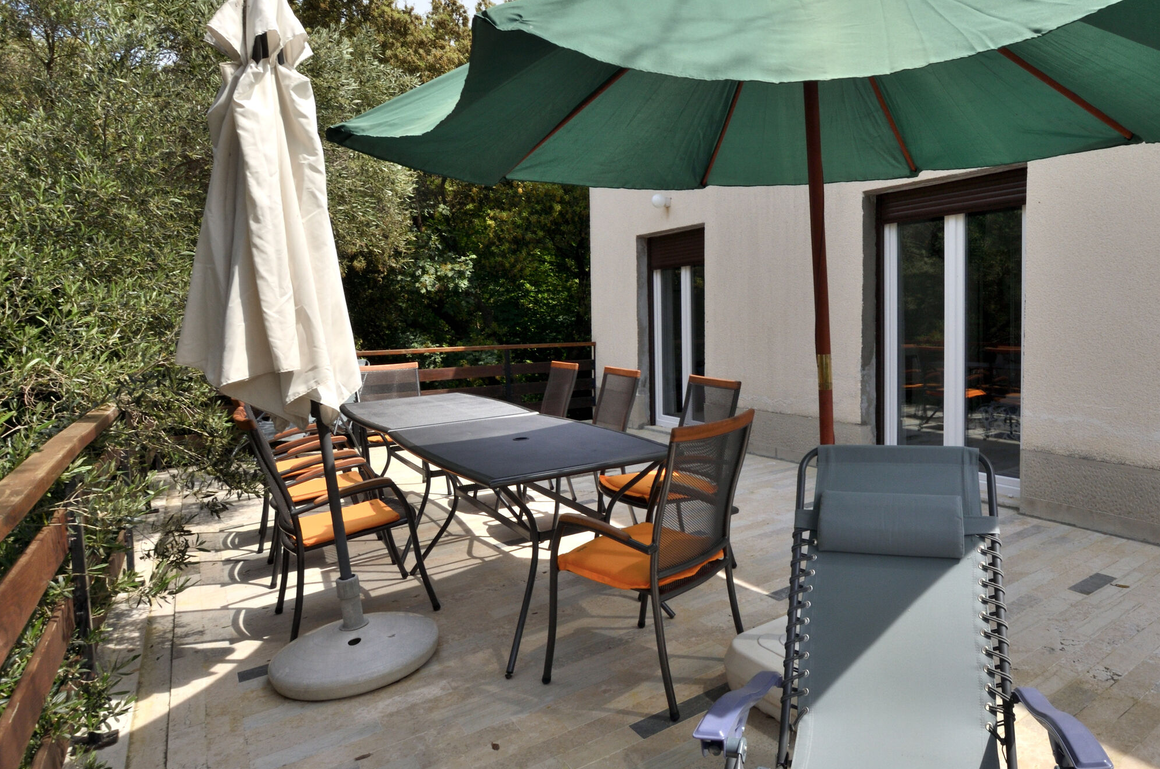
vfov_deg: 59.2
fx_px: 675
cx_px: 753
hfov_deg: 79.2
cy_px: 361
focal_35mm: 21
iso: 100
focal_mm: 10
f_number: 10
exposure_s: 1/200
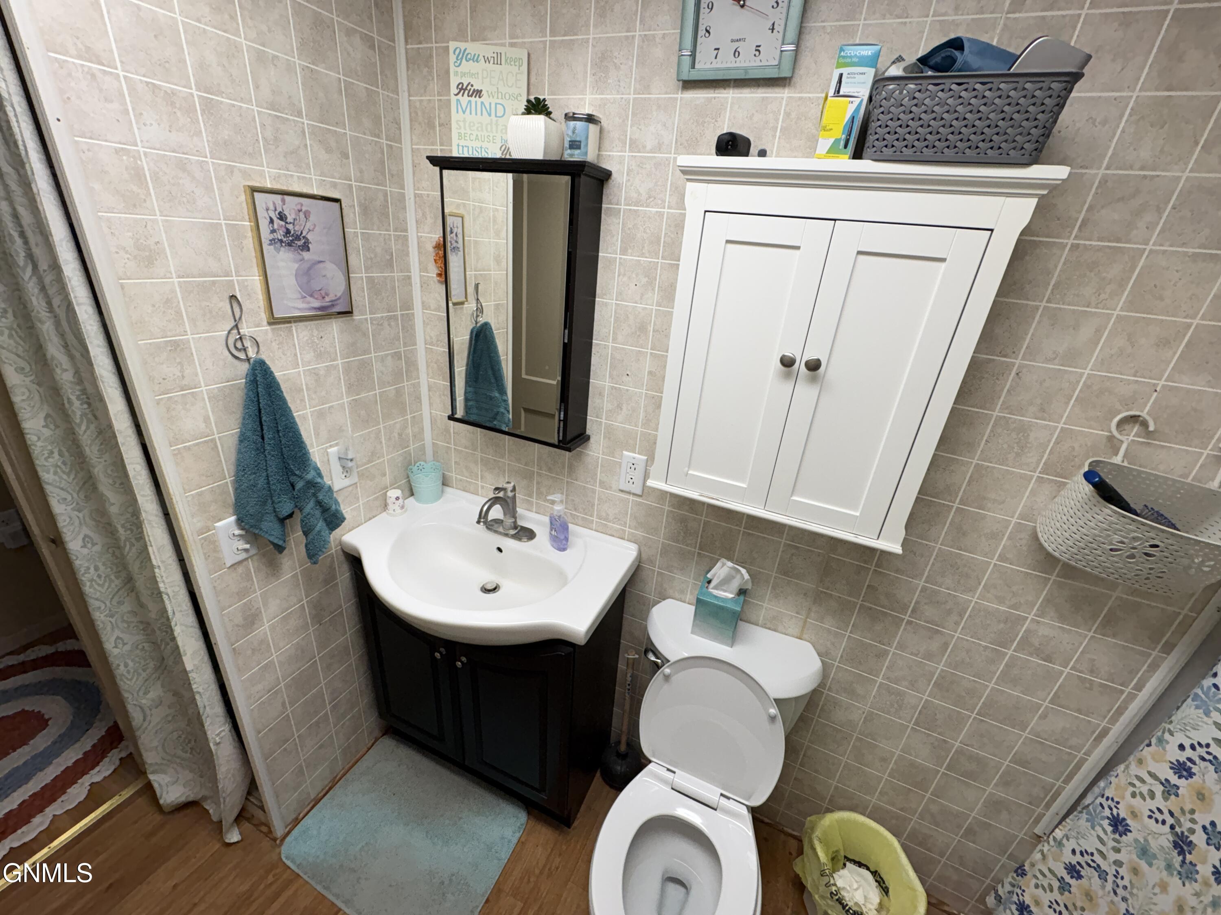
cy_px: 458
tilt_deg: -23.3
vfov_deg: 85.7
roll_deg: -6.2
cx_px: 610
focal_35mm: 14
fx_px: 494
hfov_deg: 102.1
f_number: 2.2
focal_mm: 2.22
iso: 64
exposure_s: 1/120
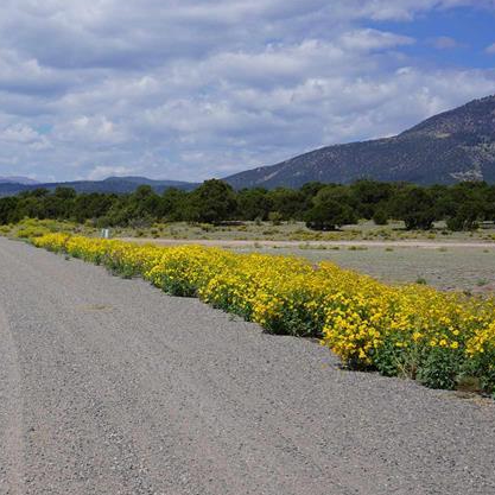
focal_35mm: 71
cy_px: 262
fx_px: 1149
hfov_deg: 23.1
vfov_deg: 24.3
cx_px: -20
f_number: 10
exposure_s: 1/250
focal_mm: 34
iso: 100
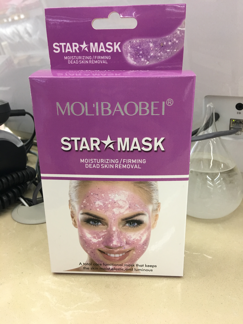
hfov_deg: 48.2
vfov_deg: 61.7
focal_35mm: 29
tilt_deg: -18.8
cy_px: 162
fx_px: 271
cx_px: 122
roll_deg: +0.8
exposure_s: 1/33
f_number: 2.2
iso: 64
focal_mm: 4.15
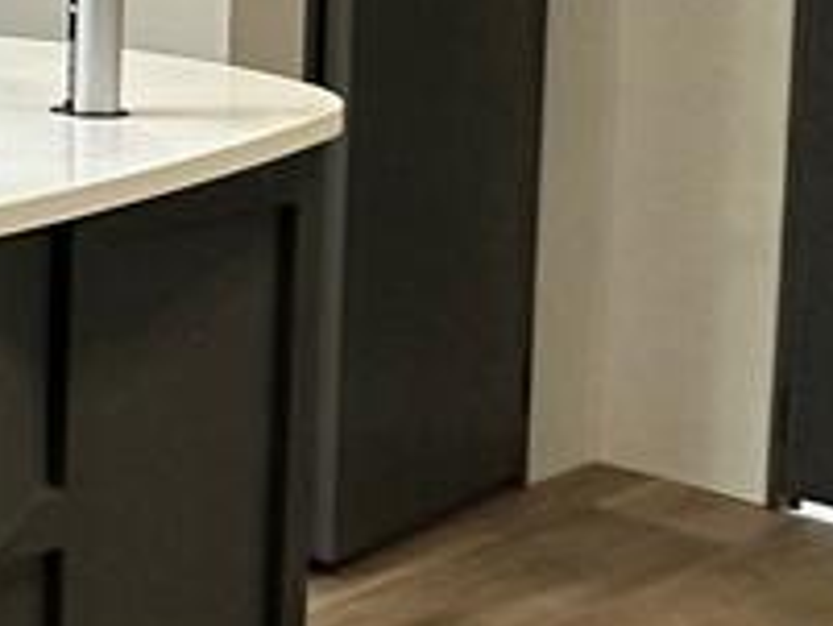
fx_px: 2143
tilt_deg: -5.0
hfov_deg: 16.5
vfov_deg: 16.0
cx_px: -845
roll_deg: +2.1
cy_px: -116
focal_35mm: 89
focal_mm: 2.22
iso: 320
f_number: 2.2
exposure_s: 1/91
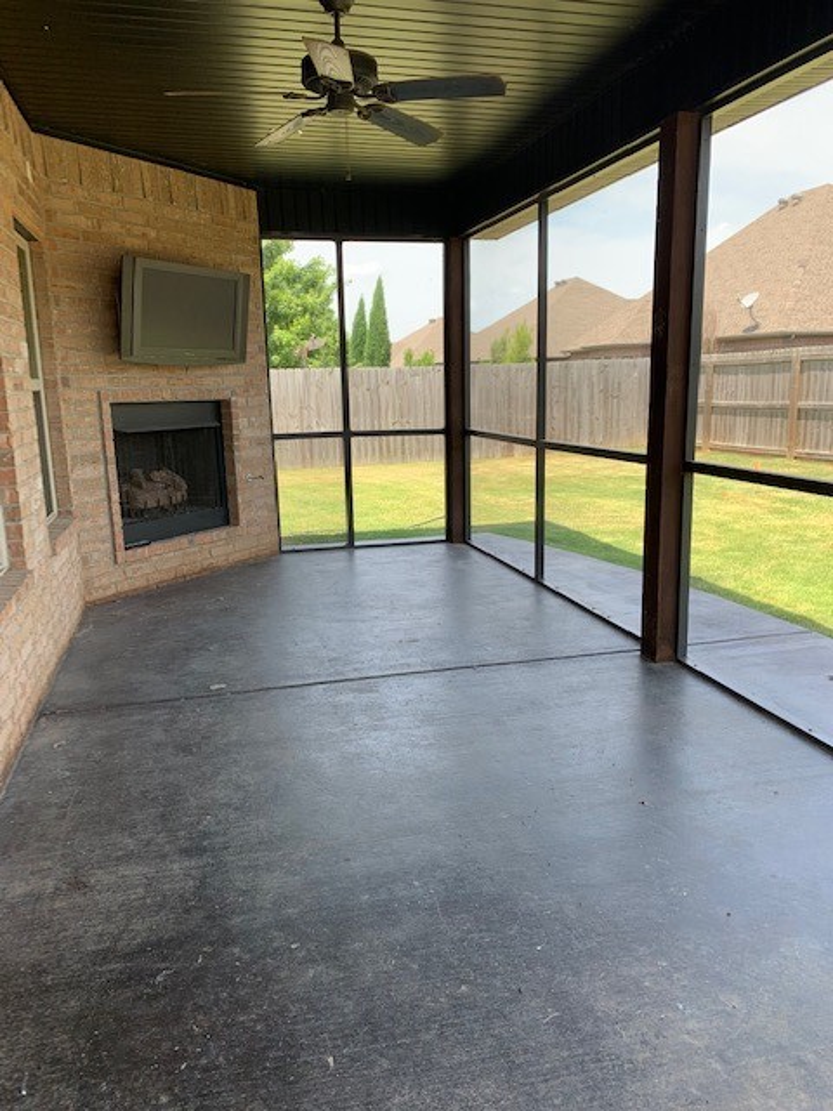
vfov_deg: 67.3
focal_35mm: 26
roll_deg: +2.5
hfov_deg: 53.1
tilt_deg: -11.1
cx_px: 416
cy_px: 556
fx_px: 834
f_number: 1.8
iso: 25
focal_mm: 4.25
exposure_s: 1/223
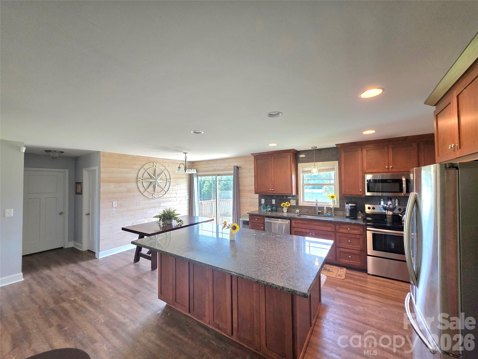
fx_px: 180
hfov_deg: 106.2
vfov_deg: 89.9
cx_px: 239
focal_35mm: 13
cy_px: 180
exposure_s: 1/120
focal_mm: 2.2
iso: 200
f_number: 1.9
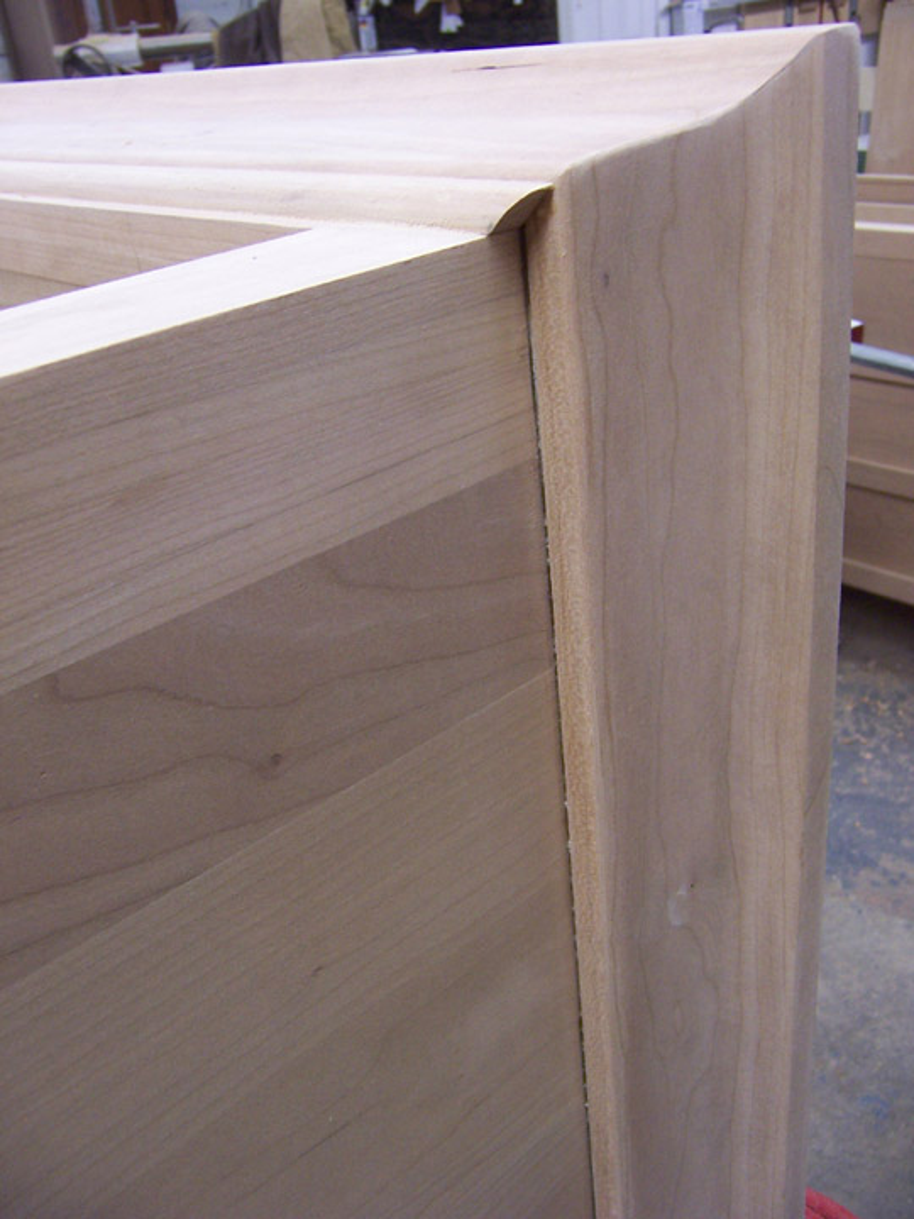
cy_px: 610
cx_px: 457
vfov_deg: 55.4
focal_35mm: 33
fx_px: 1162
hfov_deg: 42.9
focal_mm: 5.5
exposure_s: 1/8
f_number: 3.4
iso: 140
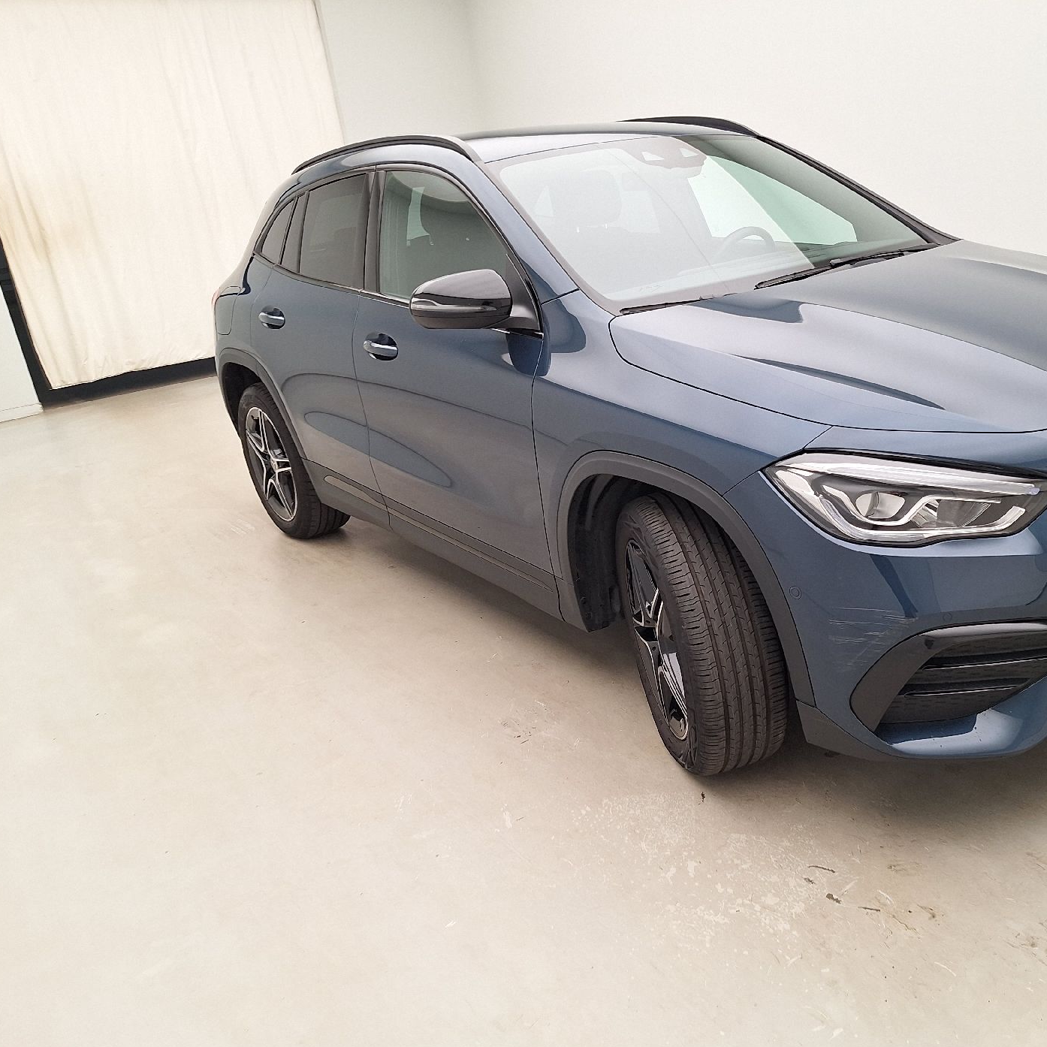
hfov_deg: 56.4
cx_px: 676
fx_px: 958
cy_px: 539
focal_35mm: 28
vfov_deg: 57.3
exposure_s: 1/100
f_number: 1.8
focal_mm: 5.54
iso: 64
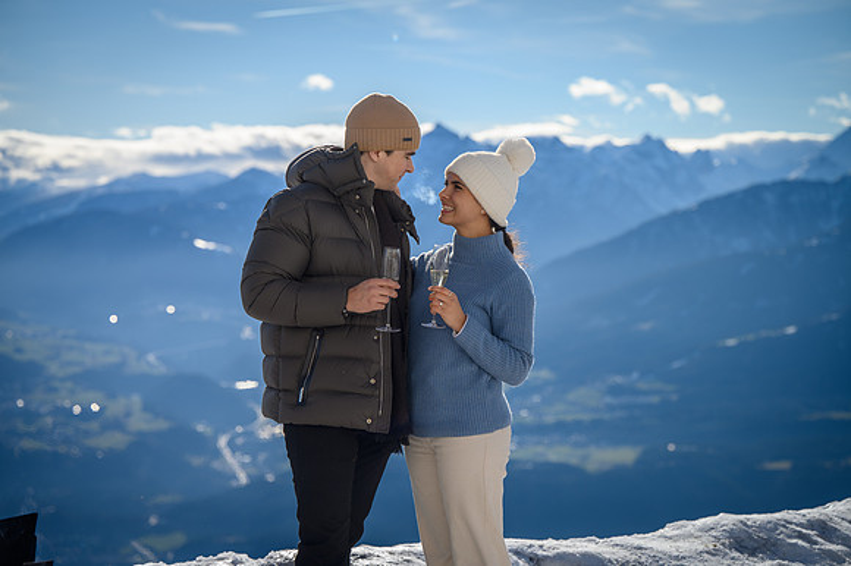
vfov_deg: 18.2
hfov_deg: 27.0
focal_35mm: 75
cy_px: 283
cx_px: 426
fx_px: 1772
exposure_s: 1/2000
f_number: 3.5
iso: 100
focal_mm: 75
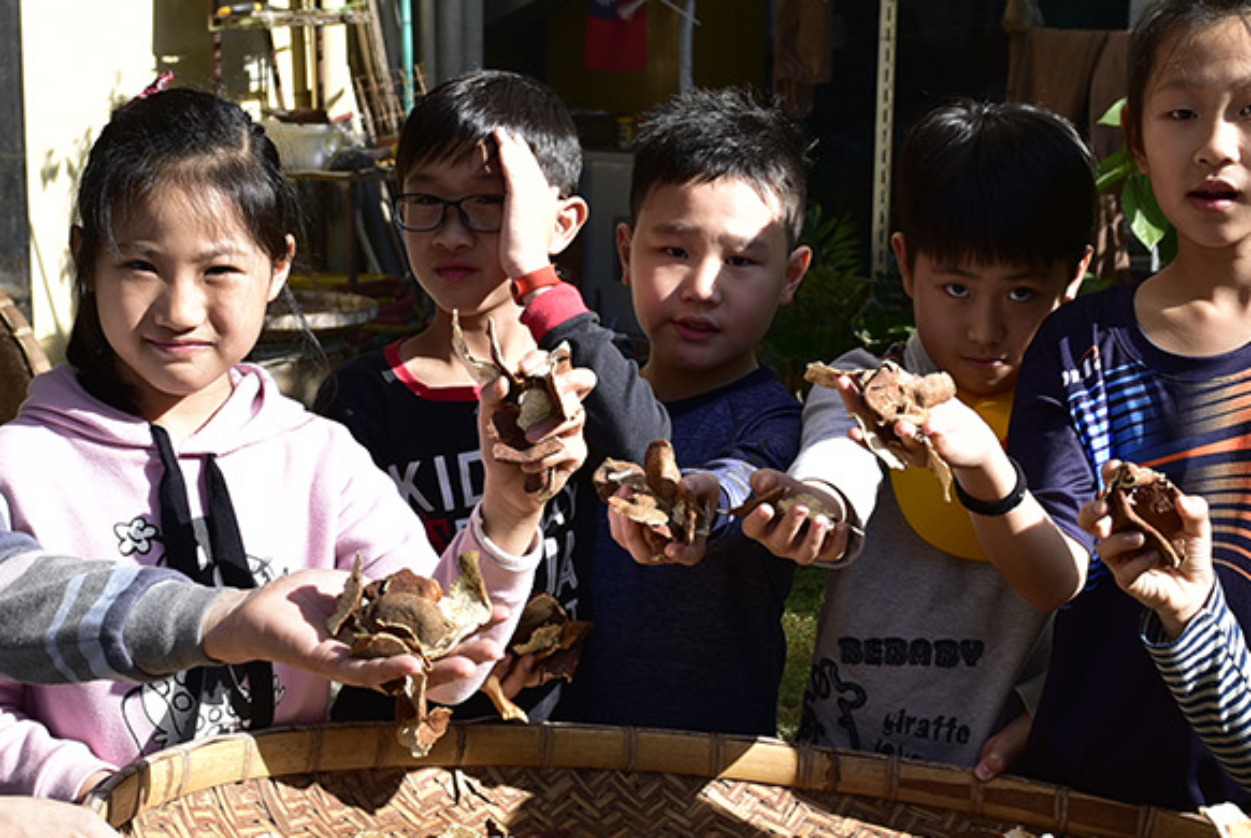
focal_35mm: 66
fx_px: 2297
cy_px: 488
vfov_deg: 20.7
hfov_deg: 30.5
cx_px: 604
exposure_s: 1/400
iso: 100
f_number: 5.6
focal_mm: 24
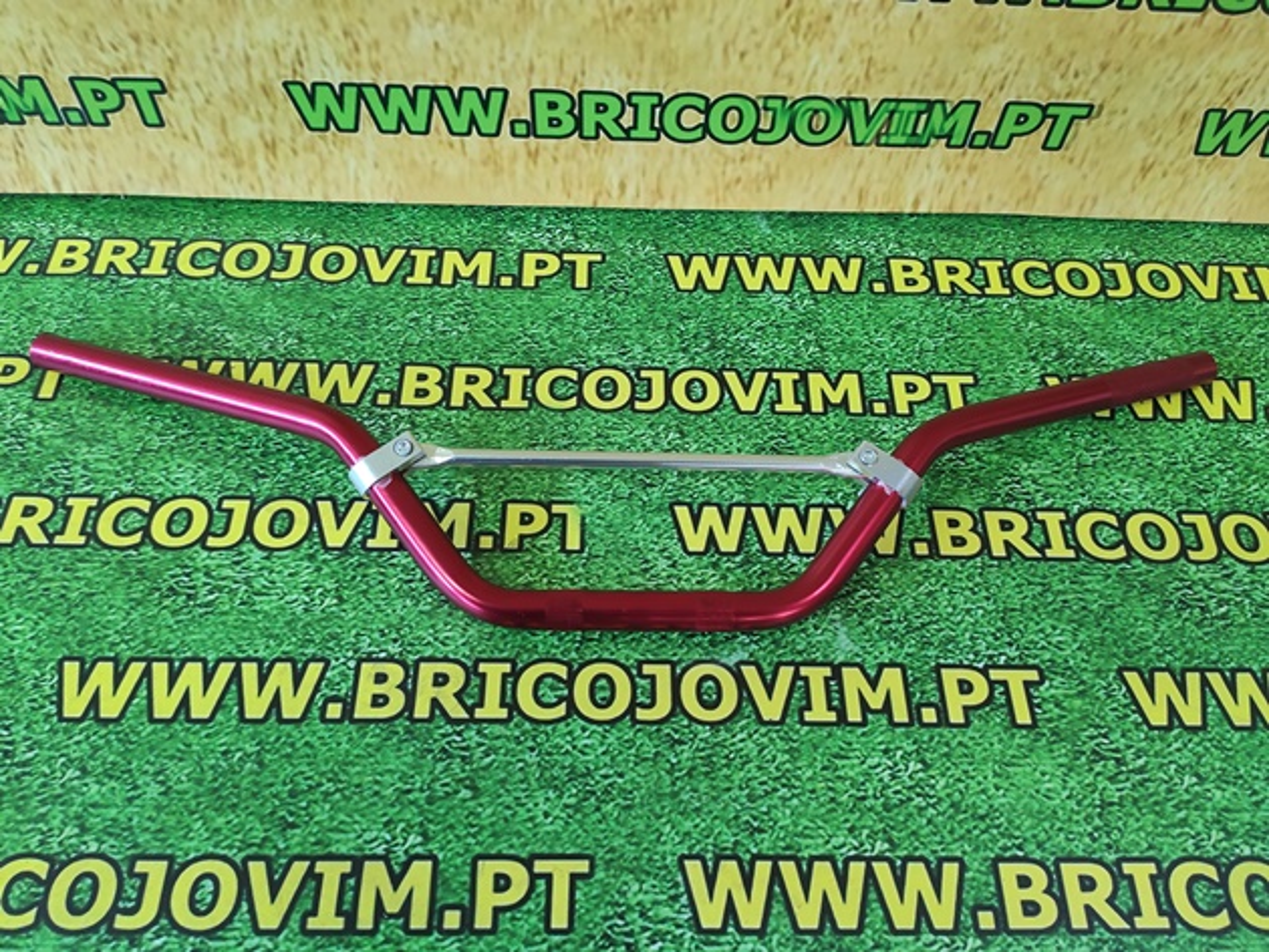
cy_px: 476
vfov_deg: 53.1
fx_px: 954
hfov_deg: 67.3
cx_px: 634
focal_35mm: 26
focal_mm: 4.77
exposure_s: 1/33
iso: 533
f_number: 1.75
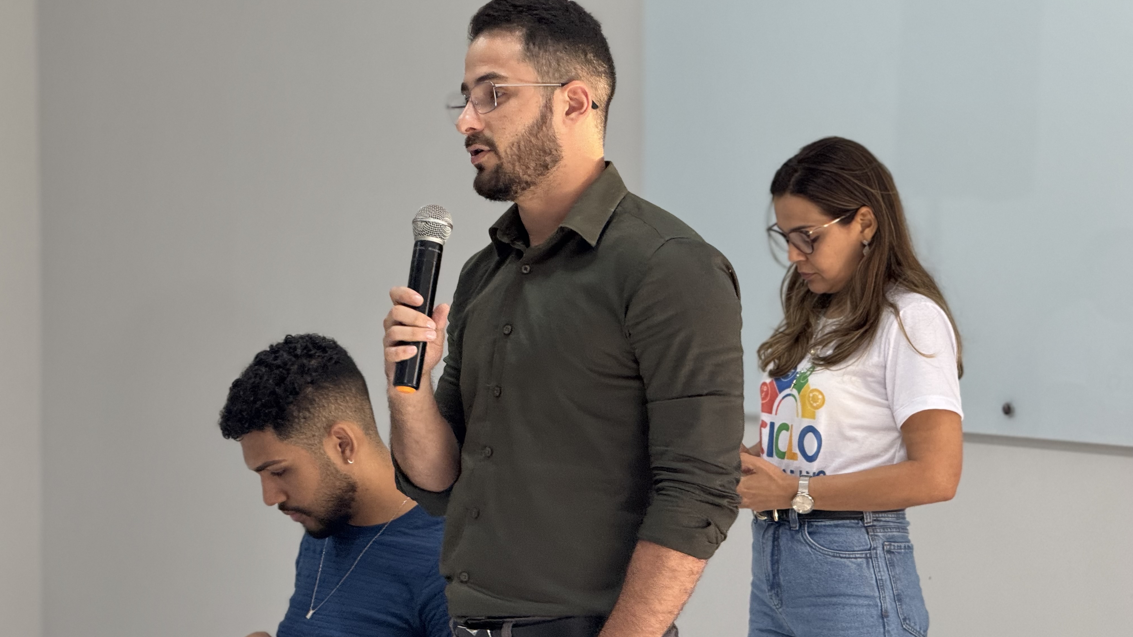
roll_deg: -0.5
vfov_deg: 9.3
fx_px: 3935
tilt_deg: -2.6
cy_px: 300
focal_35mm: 131
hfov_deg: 16.4
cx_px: 566
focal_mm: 15.66
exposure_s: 1/60
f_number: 2.8
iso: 250
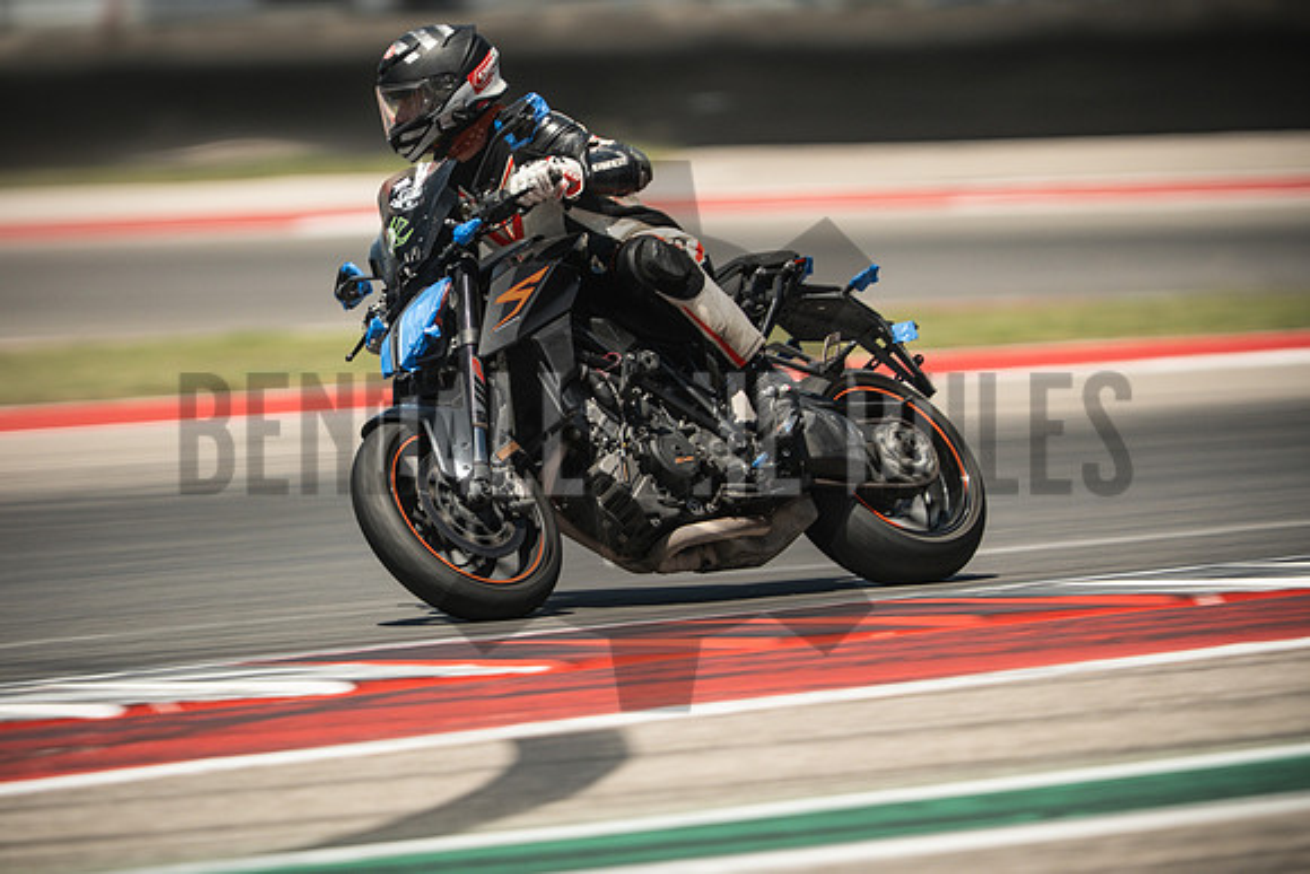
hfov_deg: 4.9
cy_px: 437
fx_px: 15286
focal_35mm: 420
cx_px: 655
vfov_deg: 3.3
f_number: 2.8
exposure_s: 1/250
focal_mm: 280
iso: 400
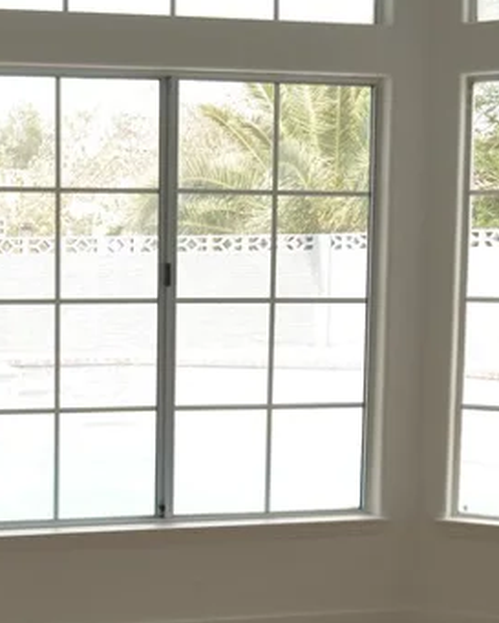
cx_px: -26
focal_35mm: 76
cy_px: 400
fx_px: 1402
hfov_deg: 19.5
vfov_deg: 25.0
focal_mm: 18
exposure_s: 1/125
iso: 200
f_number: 5.6
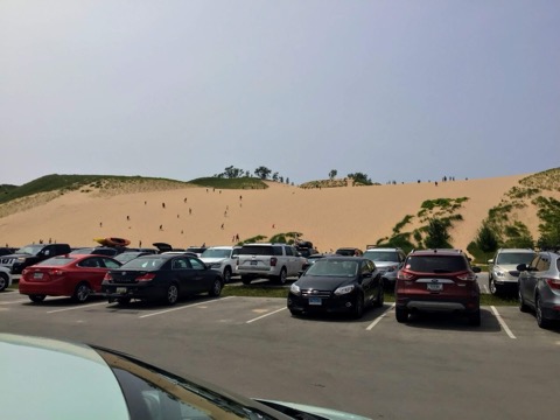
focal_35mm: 31
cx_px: 280
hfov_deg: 58.4
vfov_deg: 45.4
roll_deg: -1.9
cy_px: 210
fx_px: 502
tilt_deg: +5.9
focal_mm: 3.3
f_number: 2.4
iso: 25
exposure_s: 1/3021
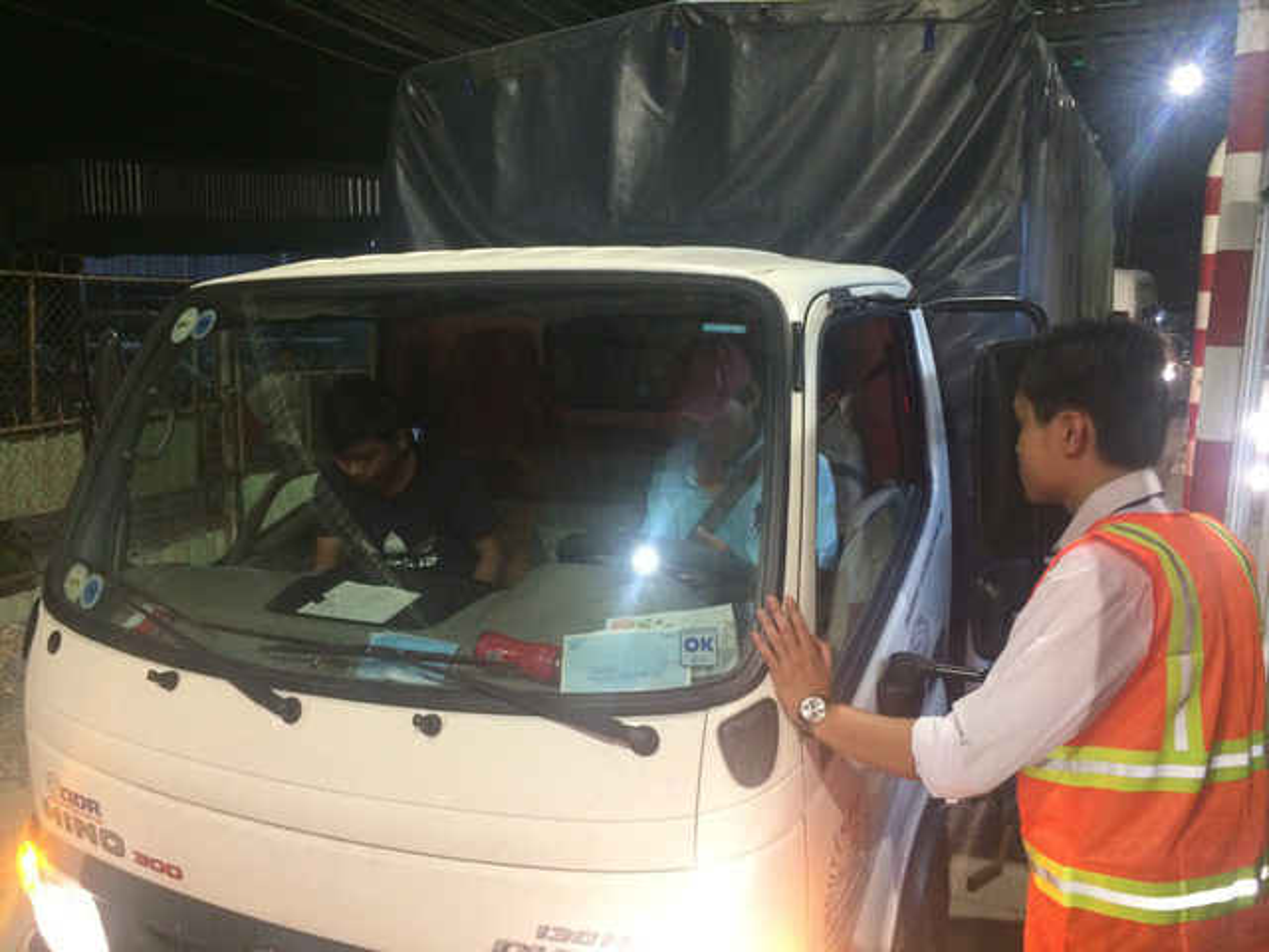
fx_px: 1063
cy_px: 476
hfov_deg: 61.7
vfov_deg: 48.2
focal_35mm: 29
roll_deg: -1.2
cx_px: 634
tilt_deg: -8.8
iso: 320
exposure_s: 1/33
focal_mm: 4.15
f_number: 2.2
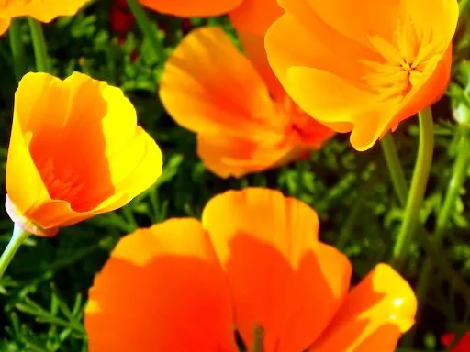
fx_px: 4128
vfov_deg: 4.9
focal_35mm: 304
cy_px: 31
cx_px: 250
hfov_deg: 6.5
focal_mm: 27.4
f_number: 9.2
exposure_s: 1/303
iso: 160
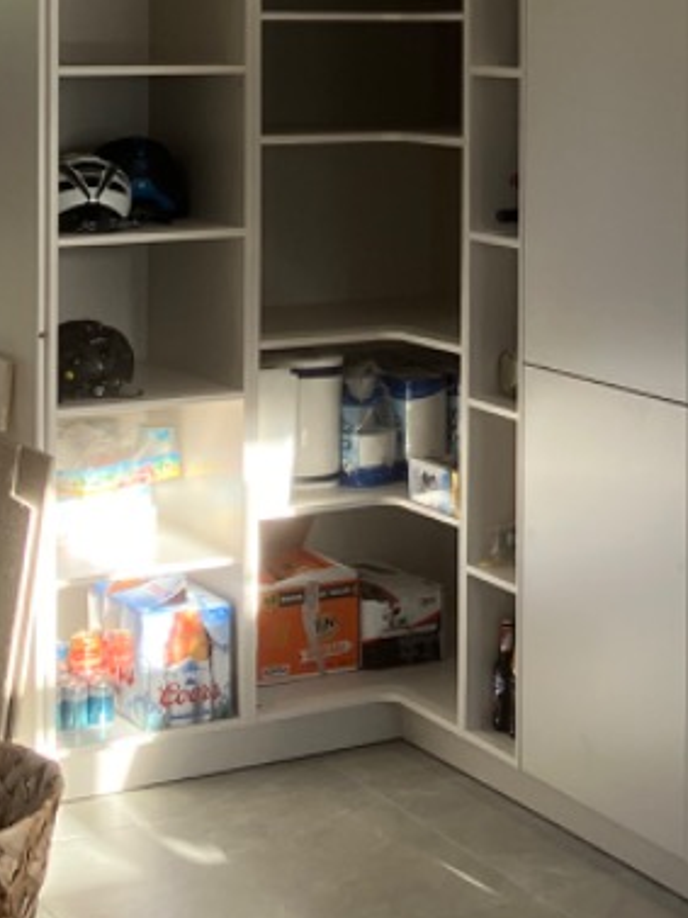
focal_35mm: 89
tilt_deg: +0.7
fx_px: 2361
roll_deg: +0.3
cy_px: 34
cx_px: 756
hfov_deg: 16.1
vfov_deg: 21.4
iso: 50
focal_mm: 3.99
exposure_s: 1/121
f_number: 1.8
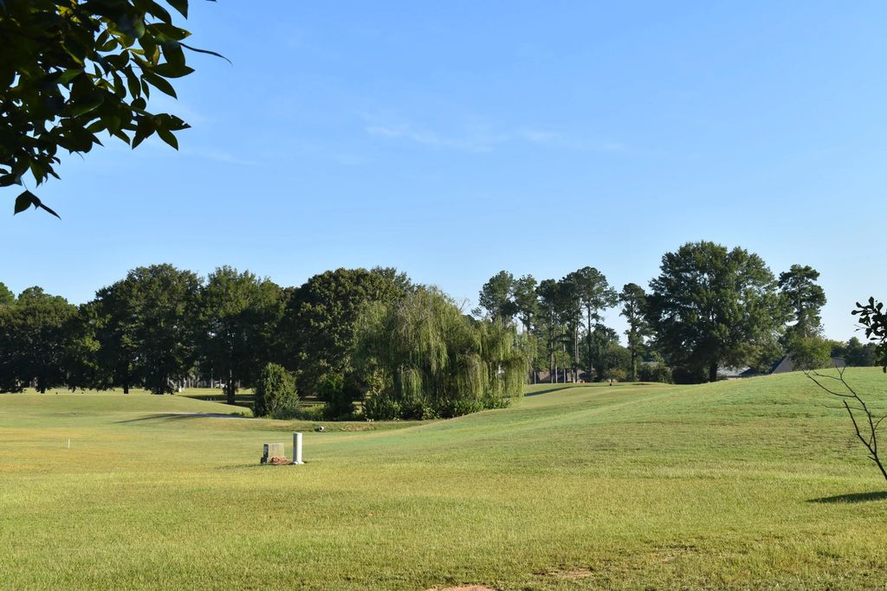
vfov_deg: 29.0
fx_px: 1146
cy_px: 296
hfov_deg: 42.3
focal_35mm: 46
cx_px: 444
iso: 200
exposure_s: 1/400
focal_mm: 31
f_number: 10
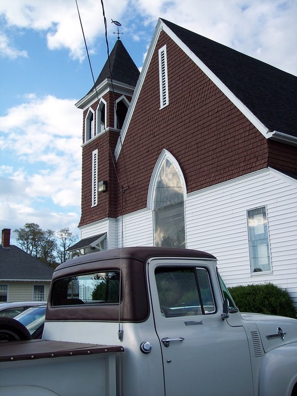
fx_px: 446
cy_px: 198
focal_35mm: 39
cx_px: 148
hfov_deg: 36.8
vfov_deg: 47.8
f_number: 3.4
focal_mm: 8
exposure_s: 1/500
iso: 100
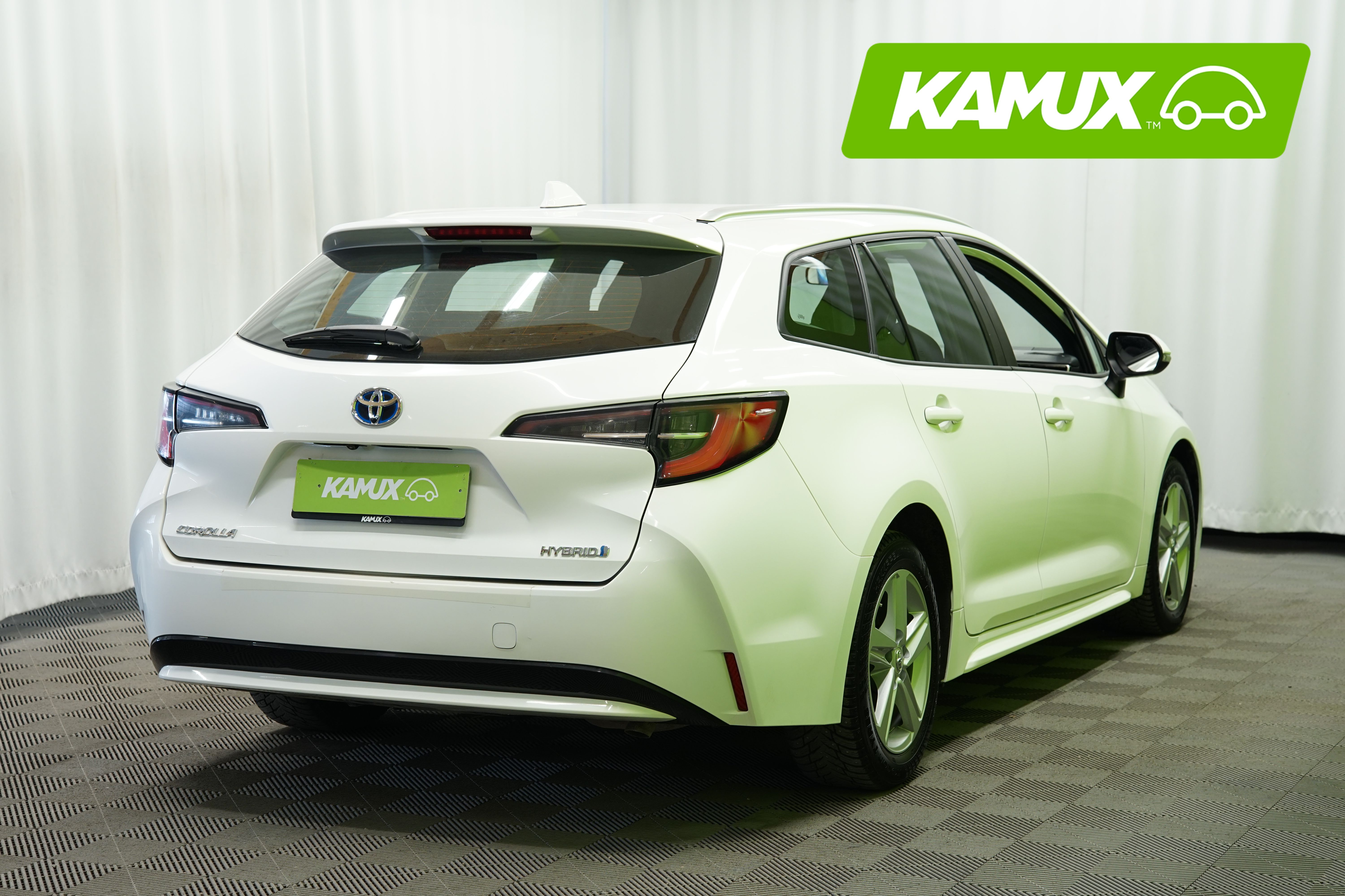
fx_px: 2354
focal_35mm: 63
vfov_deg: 21.6
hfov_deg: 31.9
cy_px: 448
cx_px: 672
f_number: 6.3
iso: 500
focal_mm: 63
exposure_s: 1/15
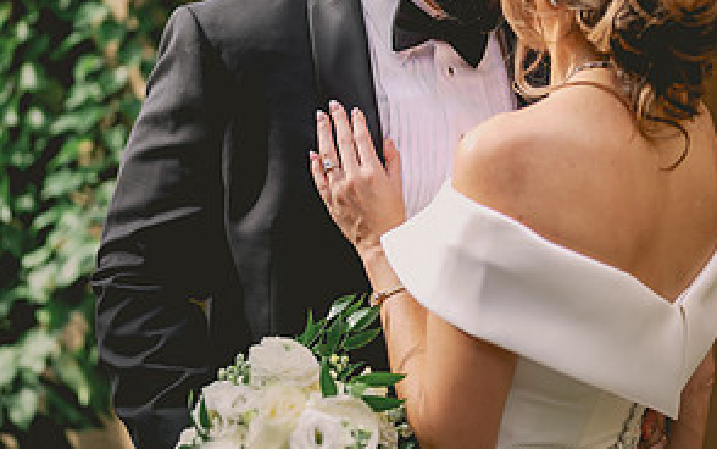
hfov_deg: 26.5
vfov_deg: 16.7
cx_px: 355
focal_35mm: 78
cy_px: 154
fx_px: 1525
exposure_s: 1/2000
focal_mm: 50
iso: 64
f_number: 2
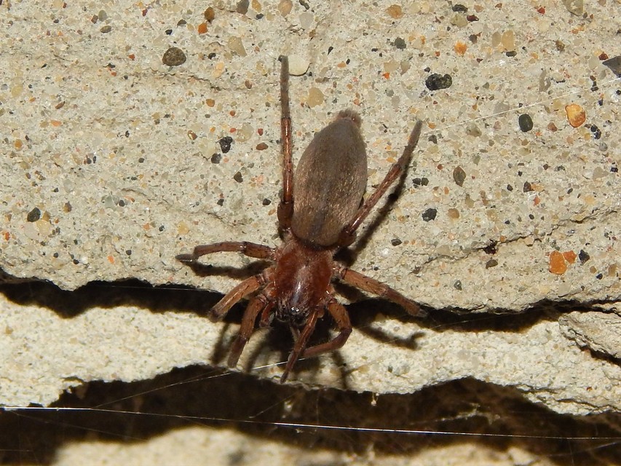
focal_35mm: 104
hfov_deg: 18.9
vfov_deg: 14.2
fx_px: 1866
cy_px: 233
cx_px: 310
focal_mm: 18.7
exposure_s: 1/30
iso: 200
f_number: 9
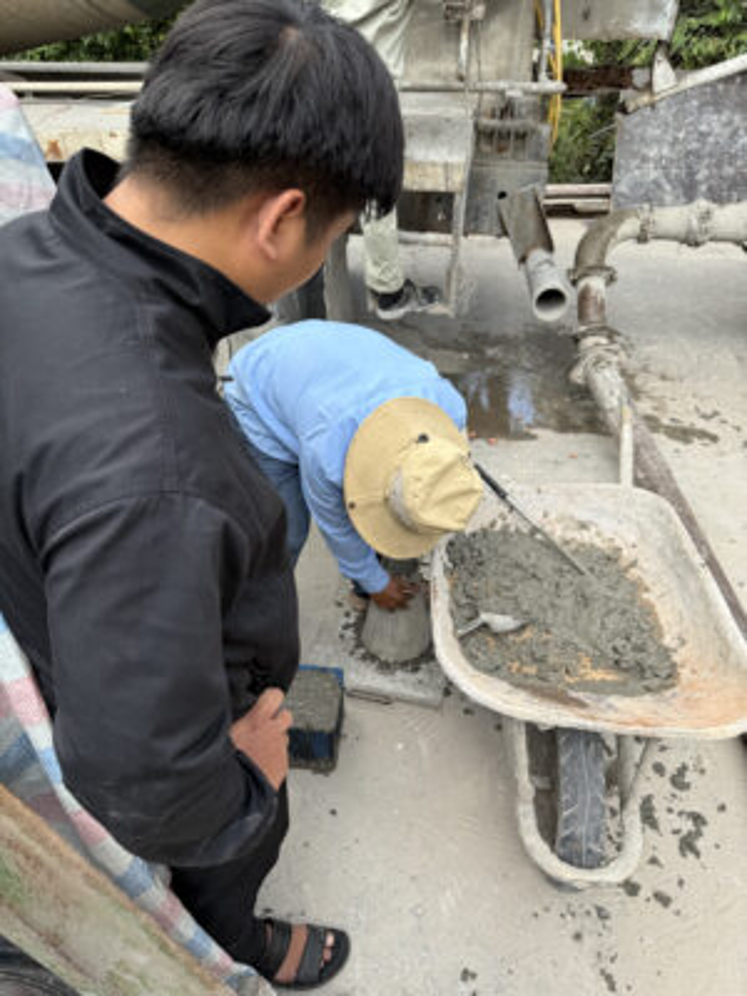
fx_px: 691
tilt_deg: -35.4
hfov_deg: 56.8
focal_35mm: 24
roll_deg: -0.6
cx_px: 374
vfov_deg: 71.6
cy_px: 498
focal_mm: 6.76
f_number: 1.78
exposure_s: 1/722
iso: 80
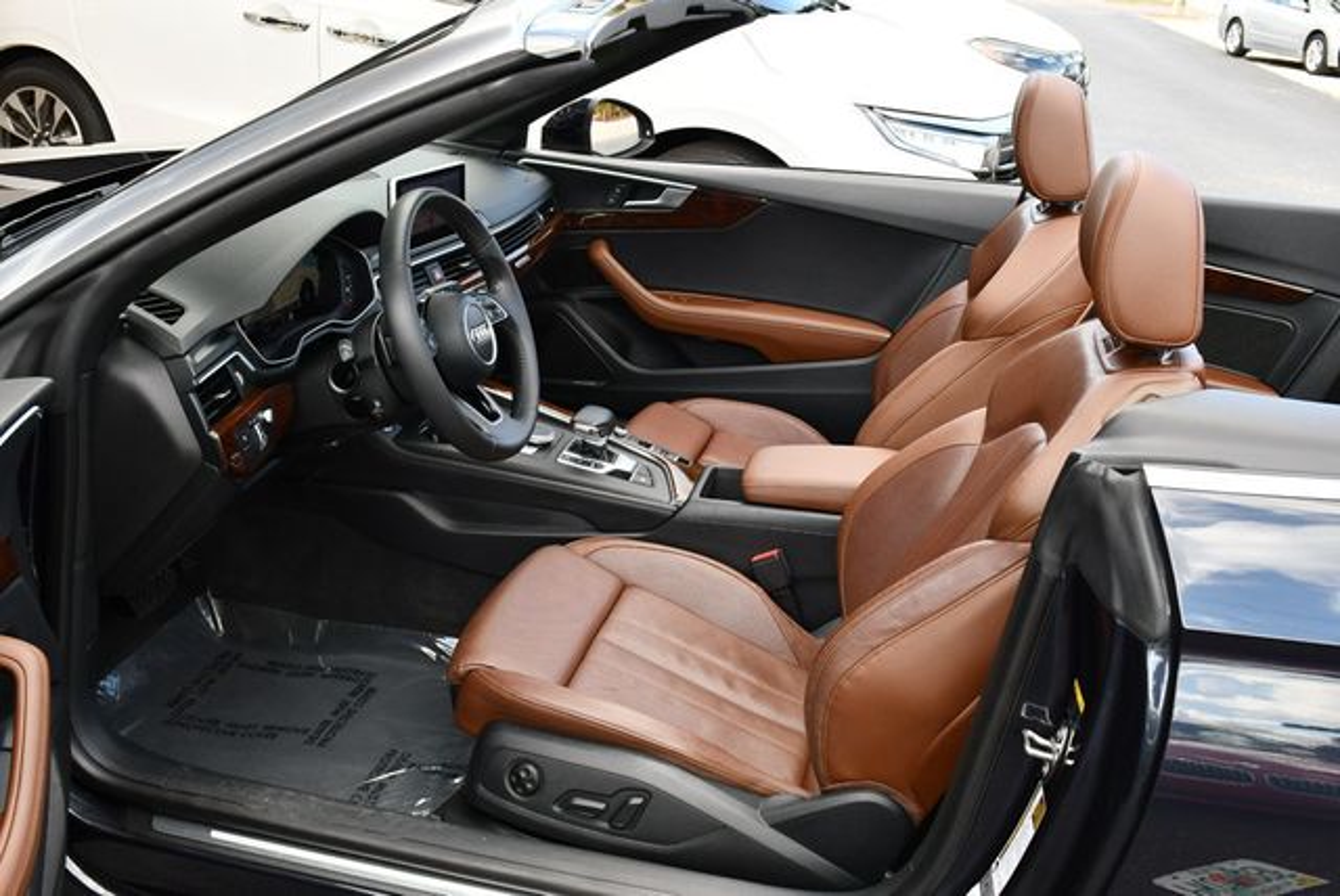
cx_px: 670
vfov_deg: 36.9
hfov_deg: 53.1
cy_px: 448
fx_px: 1341
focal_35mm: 36
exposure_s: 1/250
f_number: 5.6
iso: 400
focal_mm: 18
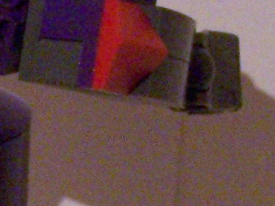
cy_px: 177
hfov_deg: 8.7
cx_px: -53
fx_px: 1787
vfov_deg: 6.6
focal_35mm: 225
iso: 400
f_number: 7.1
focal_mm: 6.3
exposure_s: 1/4
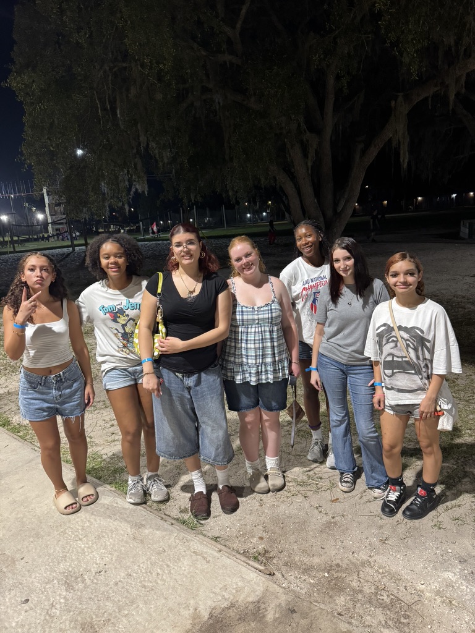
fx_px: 439
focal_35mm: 24
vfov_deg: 71.6
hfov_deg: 56.8
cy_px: 316
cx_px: 238
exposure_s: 1/60
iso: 500
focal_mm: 6.76
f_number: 1.78
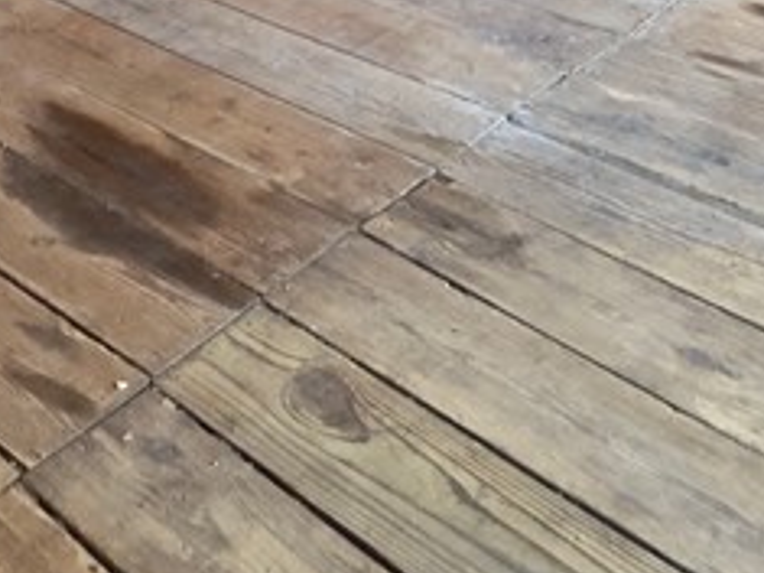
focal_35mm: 61
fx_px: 1346
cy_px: -511
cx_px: 270
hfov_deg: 31.5
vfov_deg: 18.0
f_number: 2.2
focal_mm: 2.22
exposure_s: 1/99
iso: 200
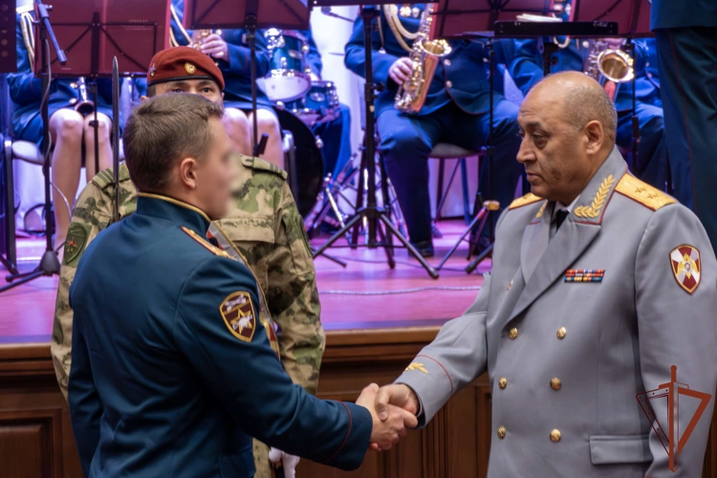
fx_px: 2430
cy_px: 239
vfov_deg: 11.2
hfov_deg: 16.8
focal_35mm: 122
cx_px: 358
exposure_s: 1/20
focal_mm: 44.41
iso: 1250
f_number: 3.9
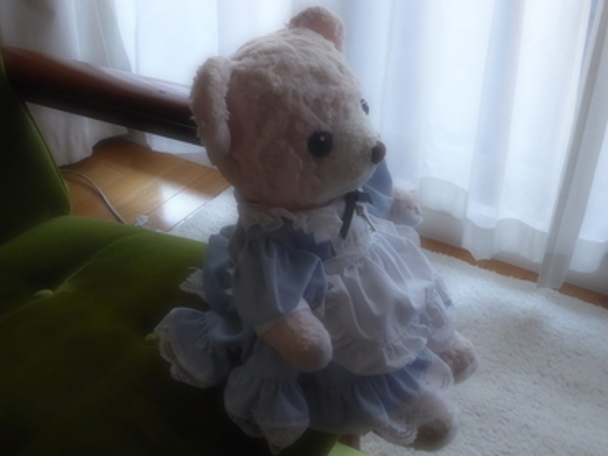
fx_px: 685
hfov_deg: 47.5
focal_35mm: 39
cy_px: 176
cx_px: 374
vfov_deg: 36.7
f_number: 3.3
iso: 400
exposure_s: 1/15
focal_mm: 4.3
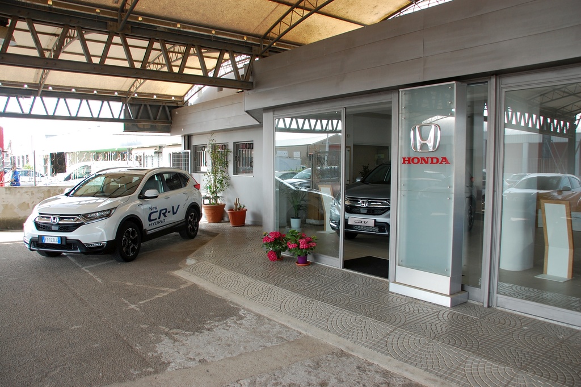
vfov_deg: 47.9
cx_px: 290
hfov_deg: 67.4
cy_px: 194
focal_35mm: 27
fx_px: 435
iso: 280
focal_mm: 18
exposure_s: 1/125
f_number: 5.6
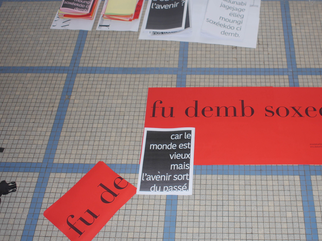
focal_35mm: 46
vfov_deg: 31.4
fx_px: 428
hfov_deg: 40.7
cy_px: 91
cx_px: 214
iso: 200
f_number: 2.8
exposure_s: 1/80
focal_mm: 17
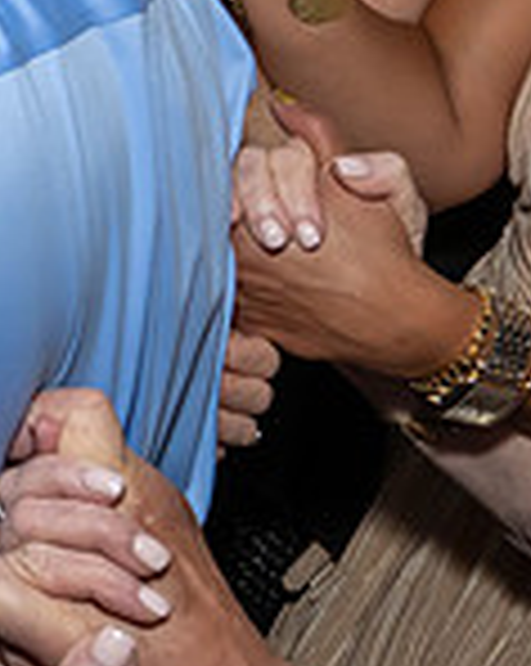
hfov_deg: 13.4
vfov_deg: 20.1
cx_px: -644
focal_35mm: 92
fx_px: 1811
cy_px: -23
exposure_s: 1/250
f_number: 8
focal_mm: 17
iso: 1000
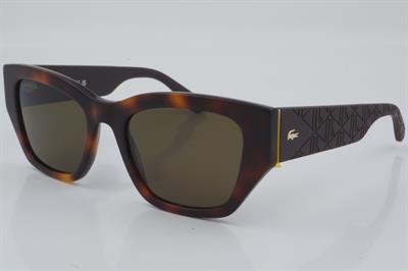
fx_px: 849
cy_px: 136
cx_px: 204
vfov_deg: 18.2
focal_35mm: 75
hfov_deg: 27.0
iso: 100
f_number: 29
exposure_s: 1/4
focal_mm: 50
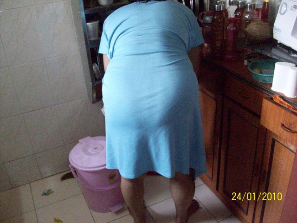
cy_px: 112
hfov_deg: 54.0
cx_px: 148
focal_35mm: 34
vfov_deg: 41.8
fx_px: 292
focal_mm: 5.7
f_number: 2.8
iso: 800
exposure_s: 1/128
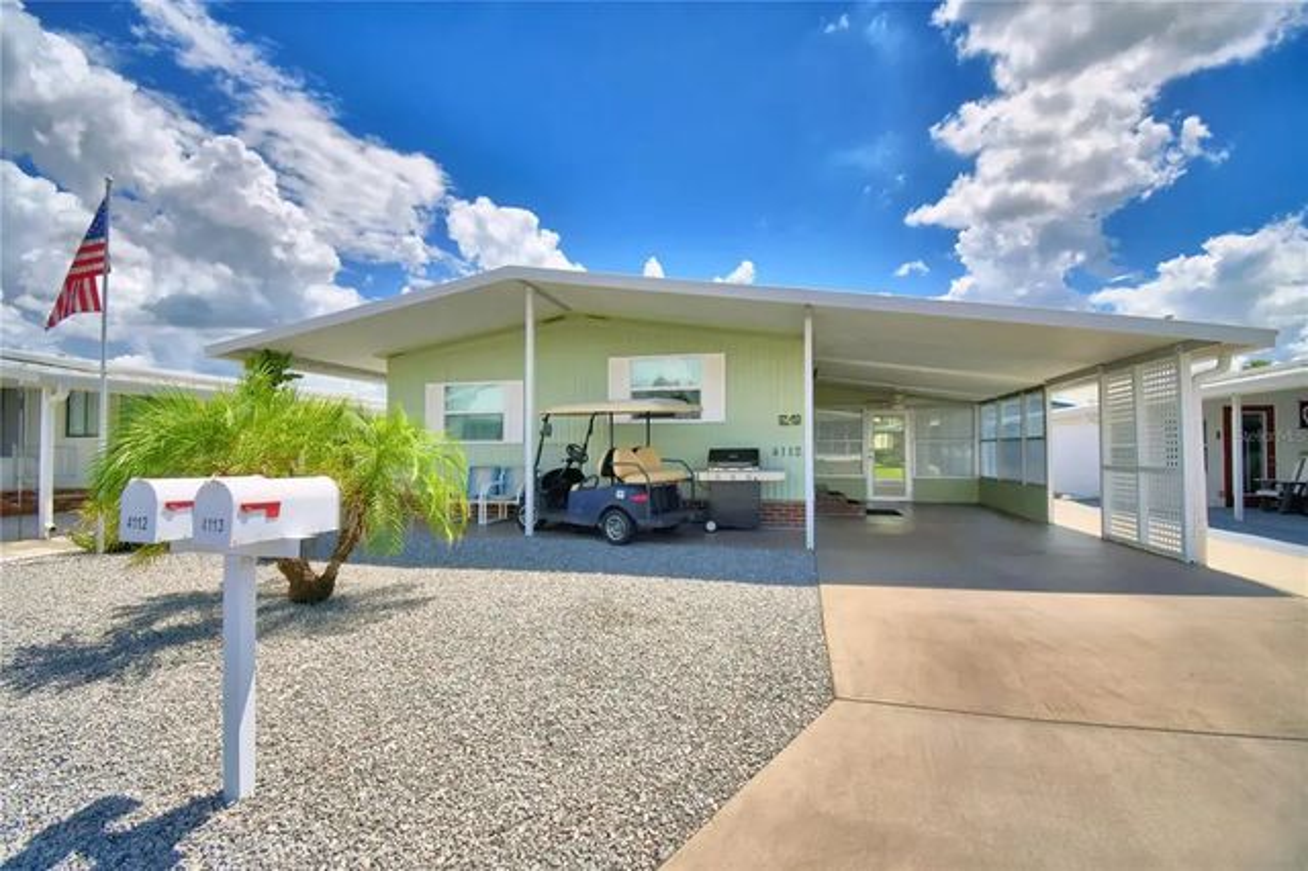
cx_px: 654
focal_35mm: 15
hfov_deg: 100.4
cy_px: 436
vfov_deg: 77.3
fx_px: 545
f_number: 4.5
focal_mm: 10
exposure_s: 1/2000
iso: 100
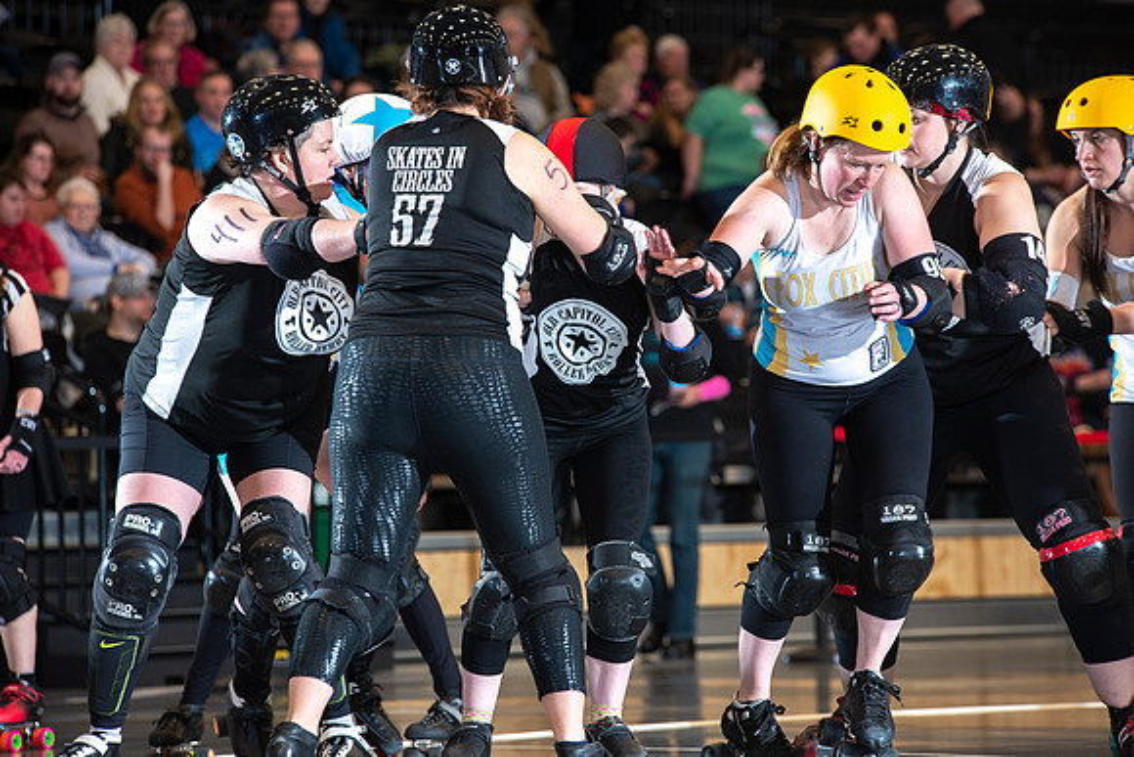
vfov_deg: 6.9
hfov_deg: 10.3
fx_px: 6301
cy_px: 378
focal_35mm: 200
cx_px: 567
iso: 500
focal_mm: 200
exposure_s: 1/160
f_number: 5.6
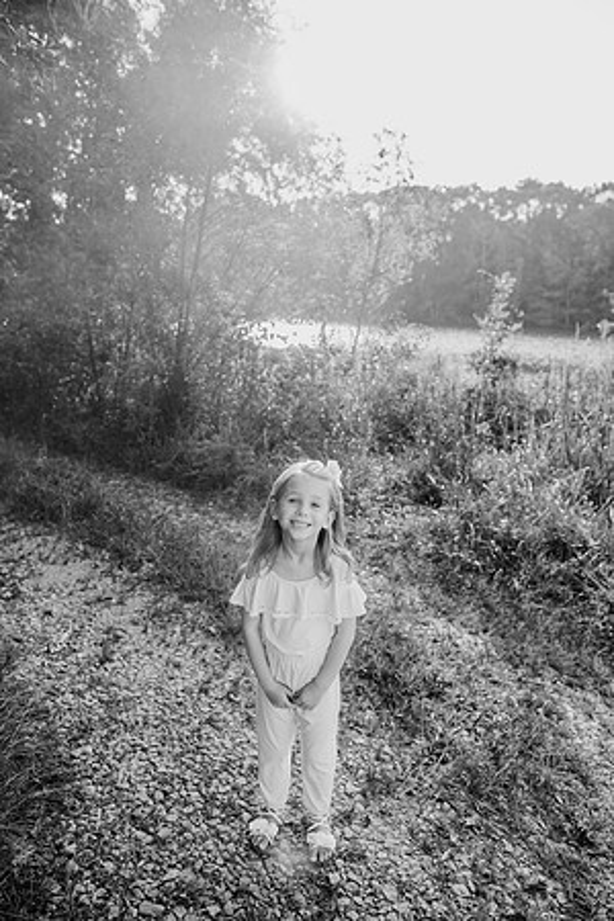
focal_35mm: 24
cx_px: 307
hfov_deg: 53.1
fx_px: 614
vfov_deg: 73.7
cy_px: 460
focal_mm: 24
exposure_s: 1/640
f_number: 3.5
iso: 200
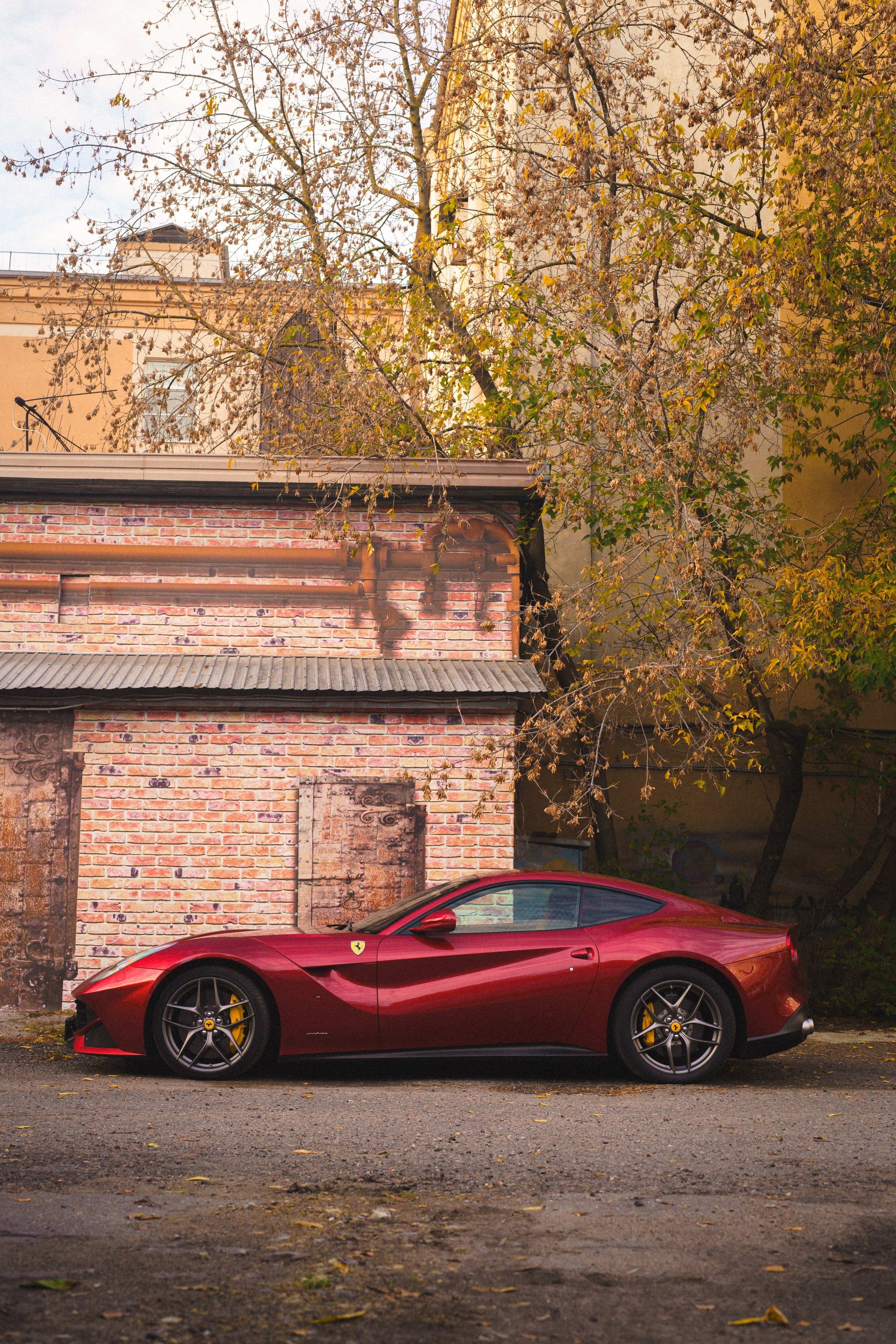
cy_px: 672
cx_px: 448
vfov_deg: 39.6
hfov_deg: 27.0
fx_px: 1867
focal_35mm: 50
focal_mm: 50
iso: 800
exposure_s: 1/160
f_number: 6.3
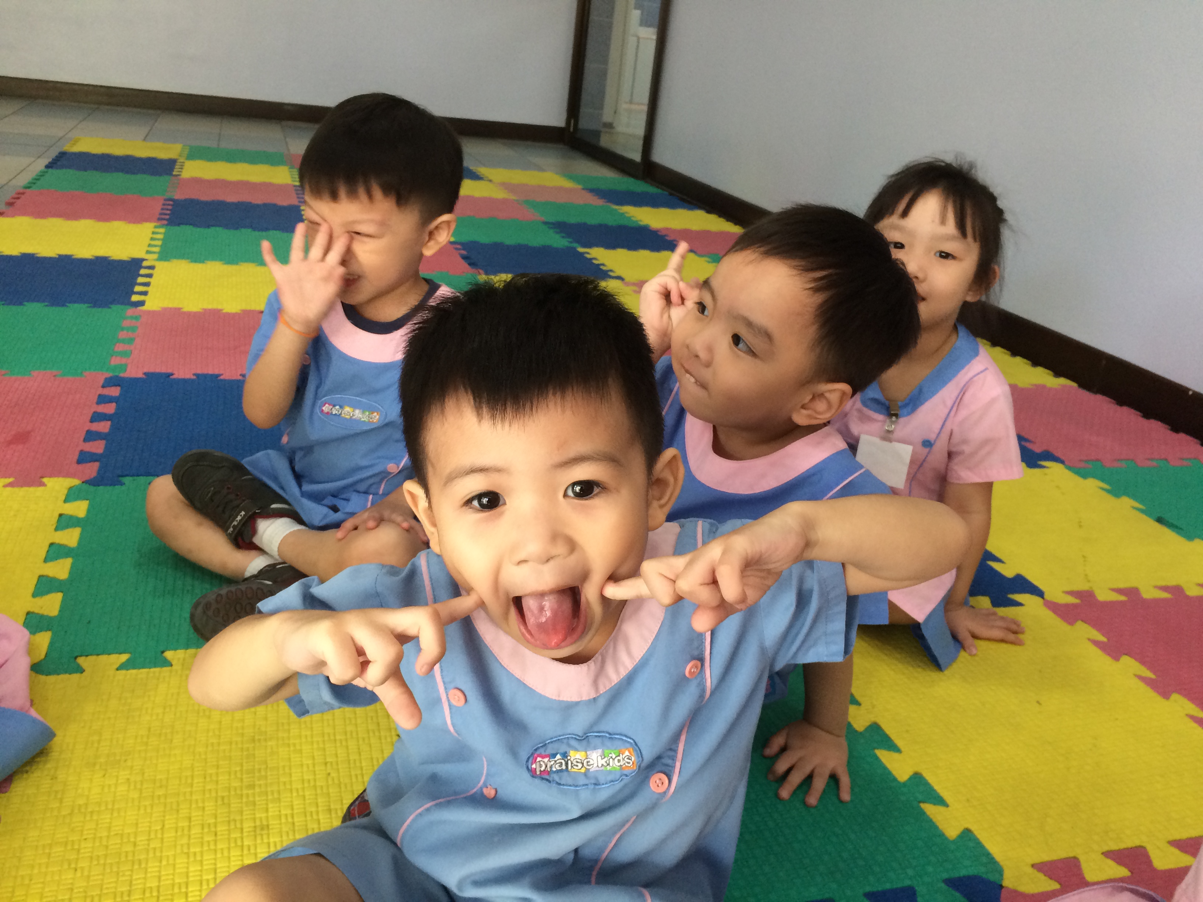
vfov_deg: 48.2
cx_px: 602
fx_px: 1008
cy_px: 451
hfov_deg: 61.7
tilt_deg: -21.1
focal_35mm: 29
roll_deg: -6.4
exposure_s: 1/33
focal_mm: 4.15
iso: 160
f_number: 2.2
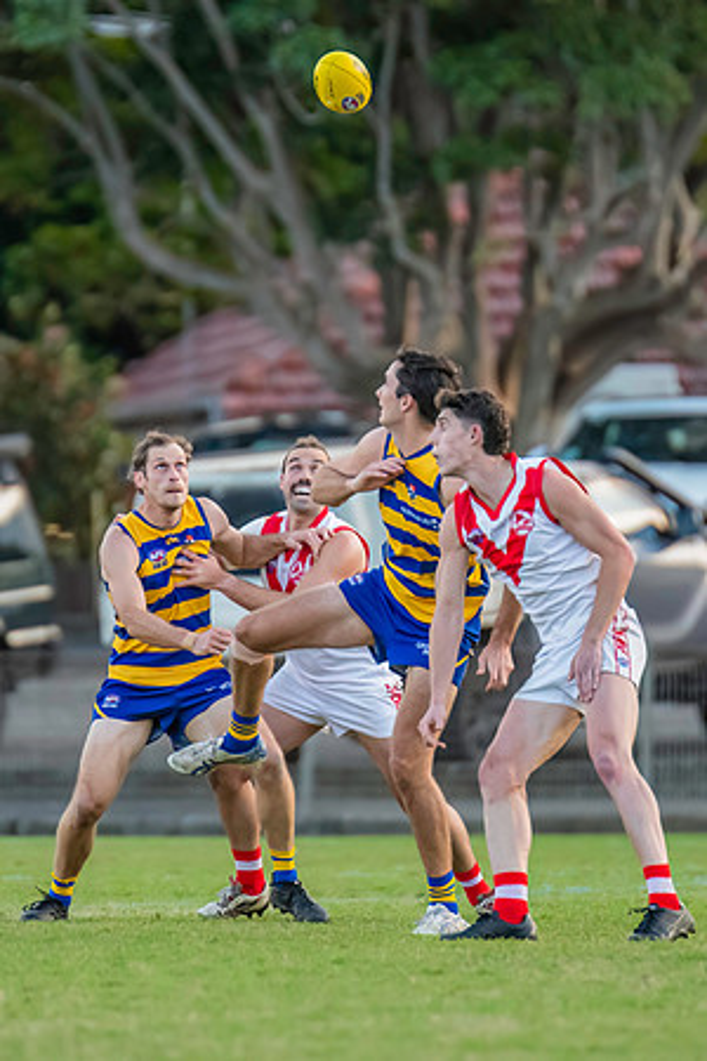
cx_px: 300
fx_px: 23044
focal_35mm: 782
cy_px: 463
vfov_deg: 2.6
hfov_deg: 1.8
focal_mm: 420
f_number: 4
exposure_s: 1/1600
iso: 3600
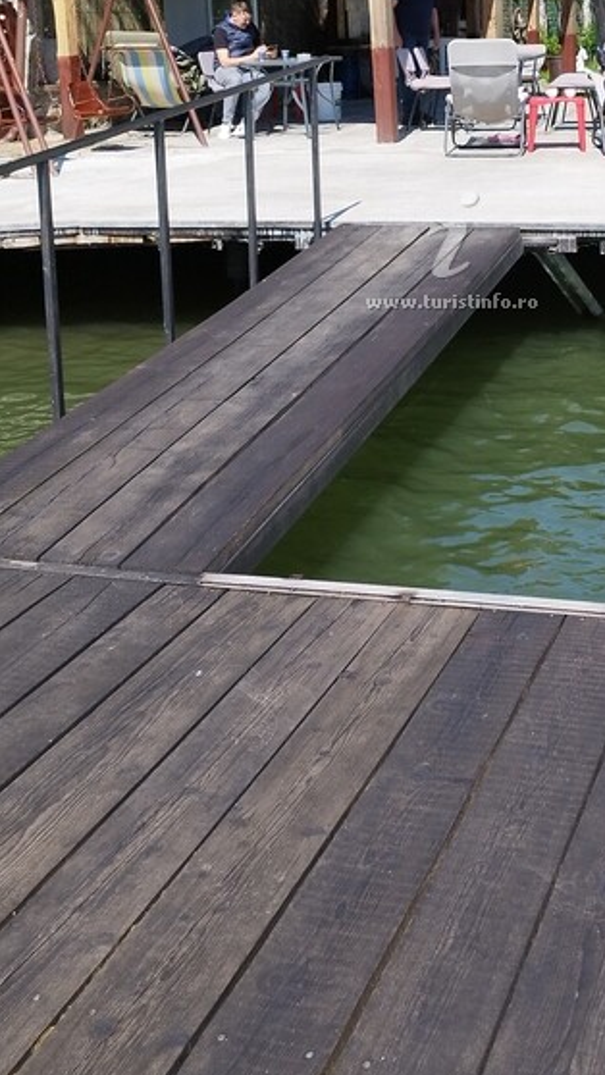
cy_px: 254
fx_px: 1369
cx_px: 459
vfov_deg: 41.5
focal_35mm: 48
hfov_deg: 24.6
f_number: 1.89
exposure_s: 1/699
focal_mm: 5.89
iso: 50
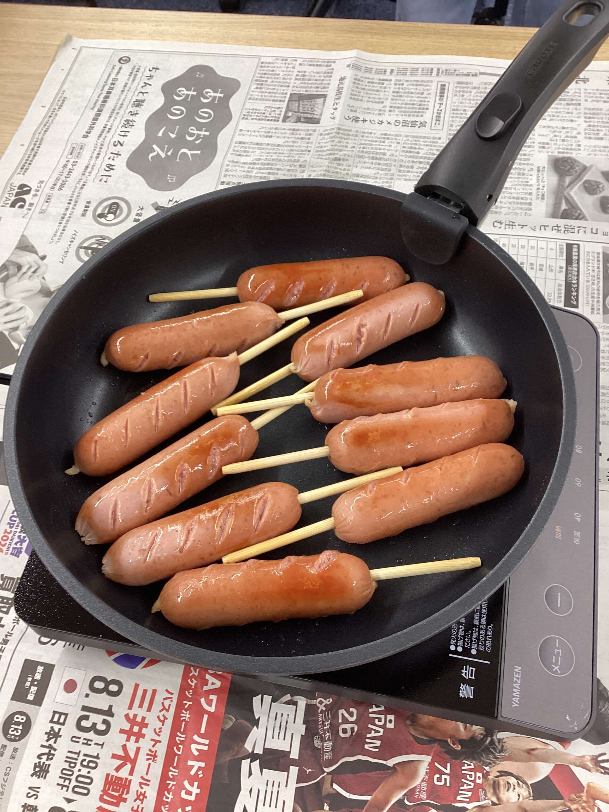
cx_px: 304
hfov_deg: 45.4
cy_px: 406
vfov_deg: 58.3
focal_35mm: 31
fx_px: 727
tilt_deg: -60.8
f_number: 2.4
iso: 125
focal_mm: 3.3
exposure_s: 1/50
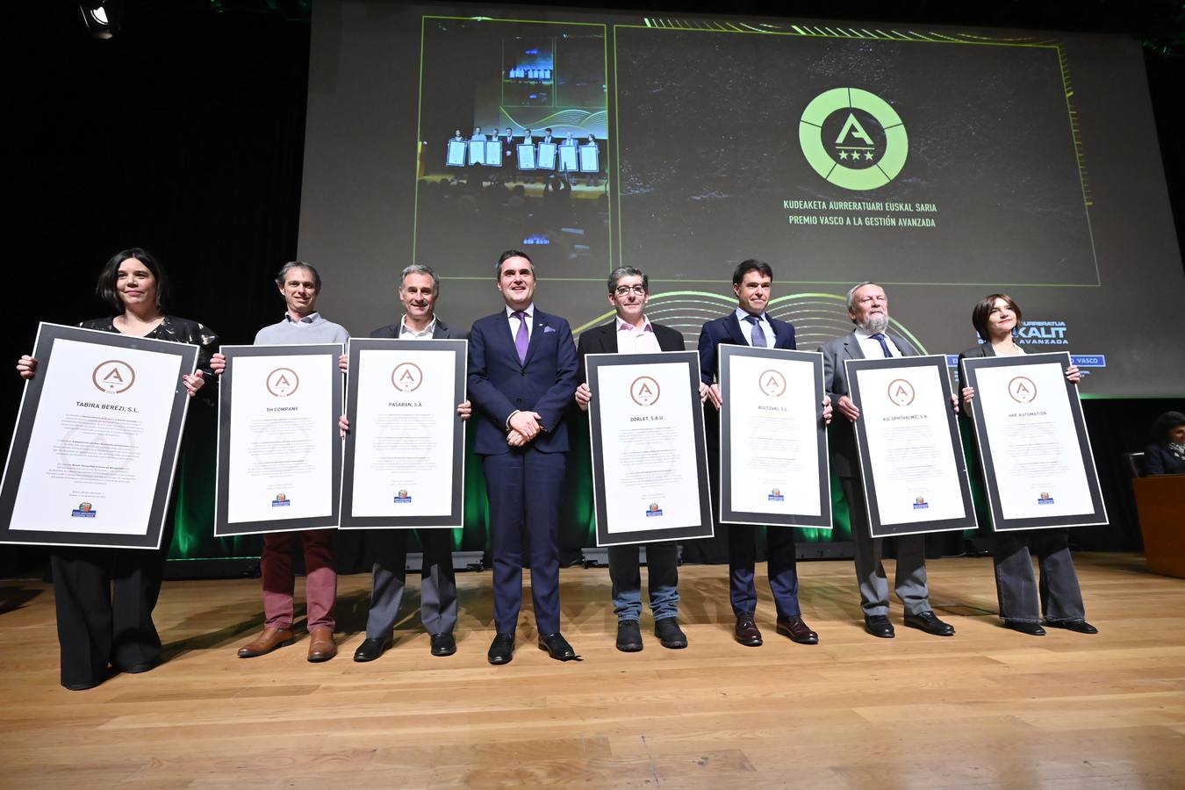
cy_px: 395
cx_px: 592
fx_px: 576
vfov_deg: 68.9
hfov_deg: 91.6
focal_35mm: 18
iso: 4000
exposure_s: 1/400
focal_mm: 17.5
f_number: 4.5
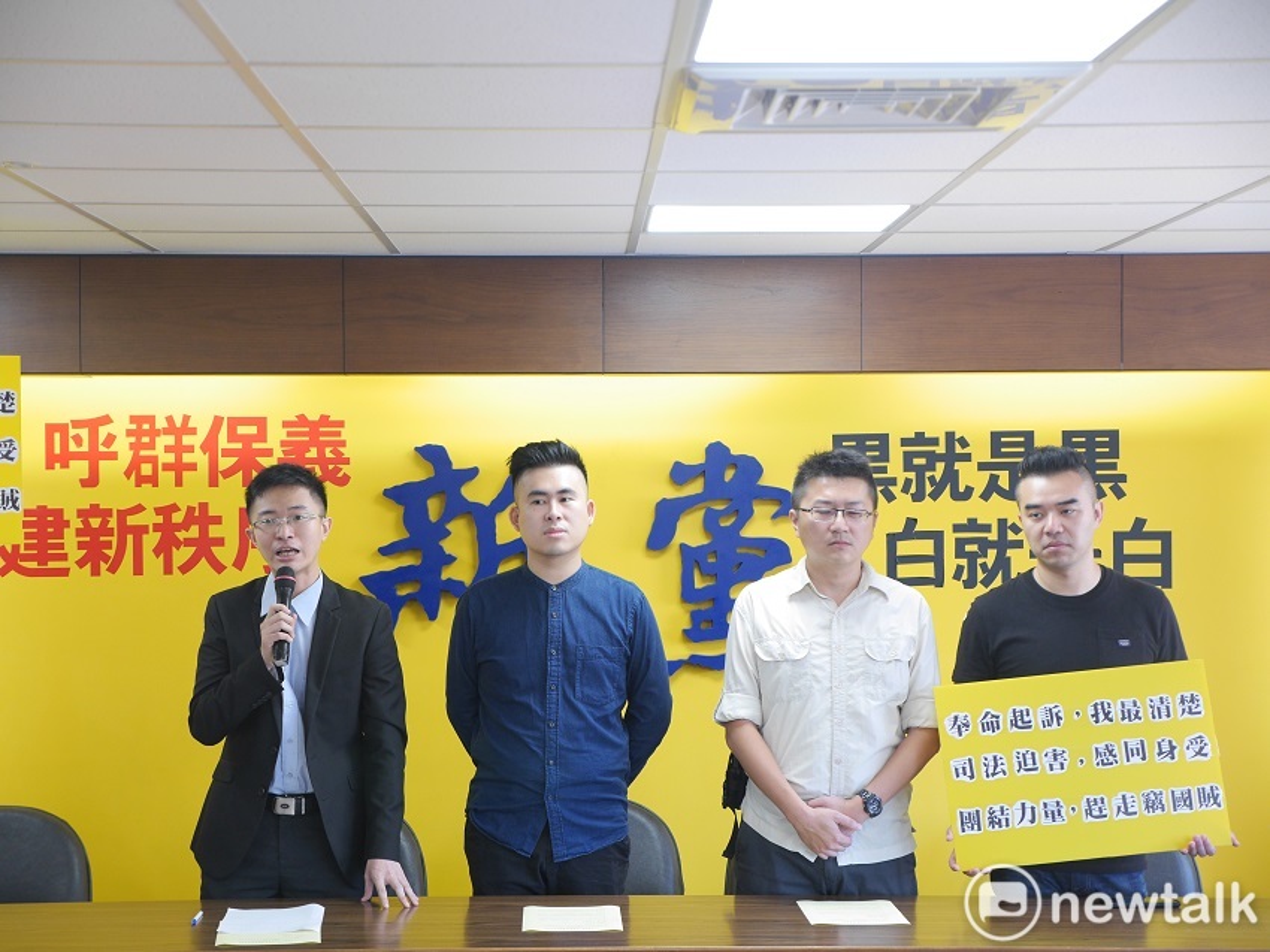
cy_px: 476
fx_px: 2567
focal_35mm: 70
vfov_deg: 21.0
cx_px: 635
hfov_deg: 27.8
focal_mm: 35
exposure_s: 1/80
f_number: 2.8
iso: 500
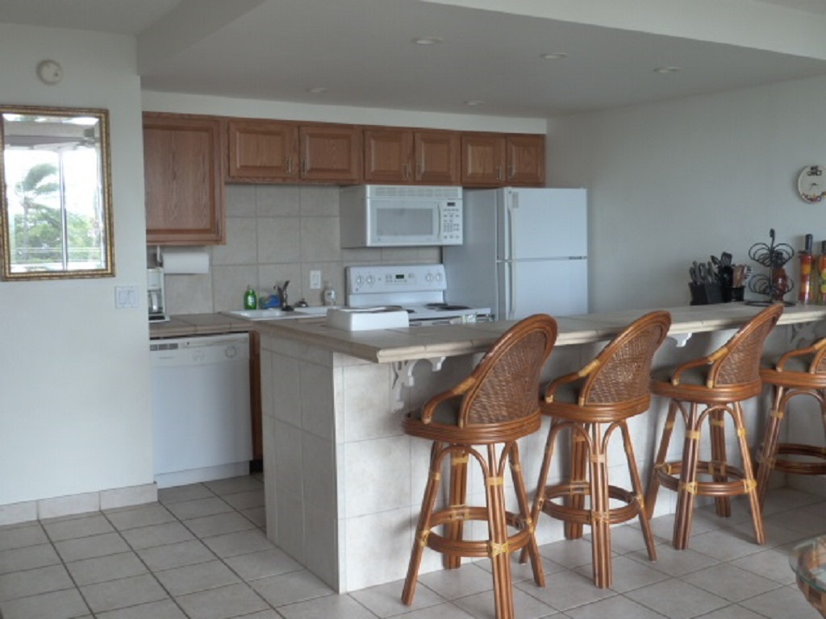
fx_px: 883
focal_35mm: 37
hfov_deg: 50.1
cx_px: 413
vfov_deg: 38.7
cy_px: 310
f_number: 3.6
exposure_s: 1/25
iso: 400
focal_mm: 6.1
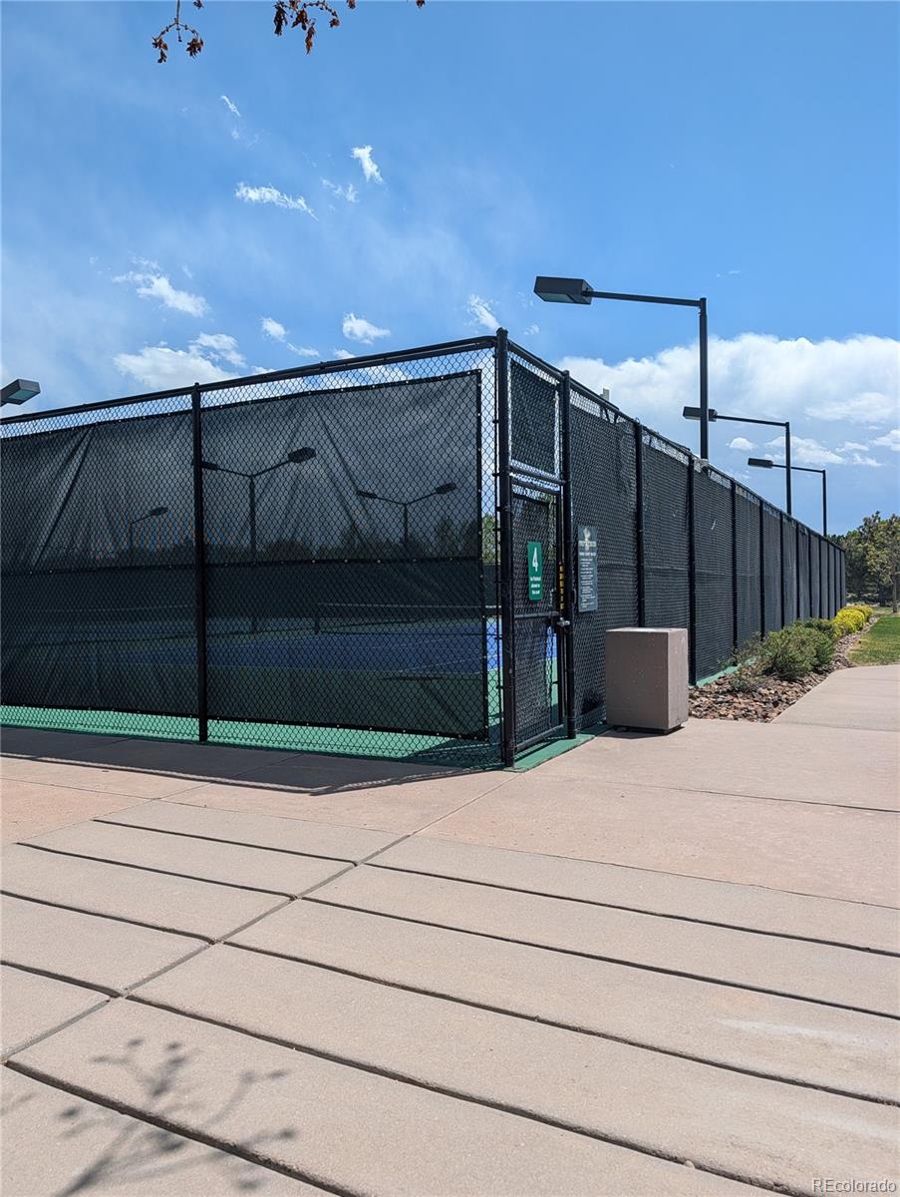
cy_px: 598
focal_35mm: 24
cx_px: 450
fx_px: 830
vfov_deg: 71.5
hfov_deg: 56.9
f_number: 1.68
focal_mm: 6.9
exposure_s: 1/1610
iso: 21
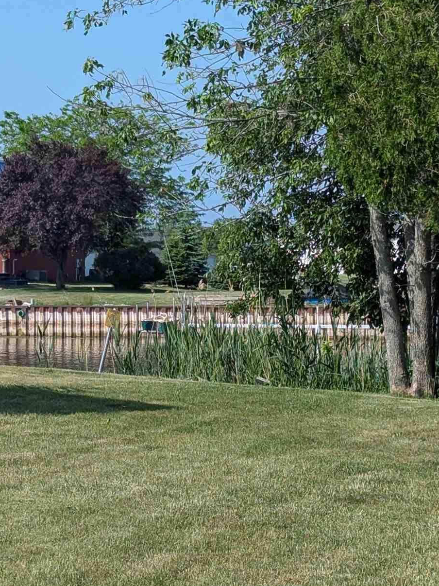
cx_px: 190
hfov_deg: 12.1
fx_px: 2064
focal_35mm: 122
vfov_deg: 16.2
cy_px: 312
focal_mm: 6.81
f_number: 1.85
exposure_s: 1/1808
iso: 59
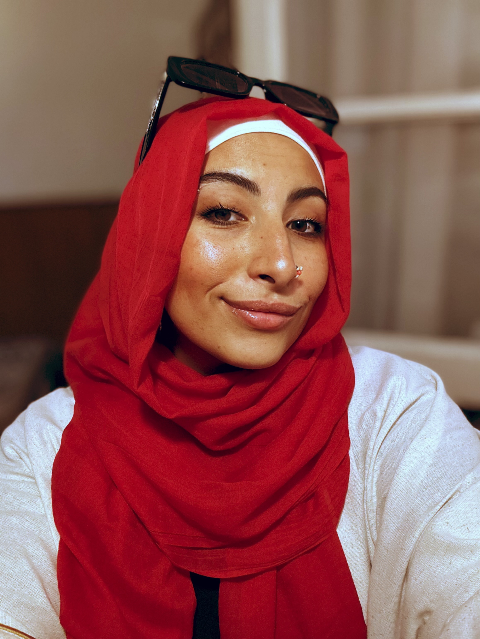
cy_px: 320
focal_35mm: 30
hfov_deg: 46.8
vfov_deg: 60.0
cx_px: 240
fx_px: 555
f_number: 1.9
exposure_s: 1/33
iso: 250
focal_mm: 2.69
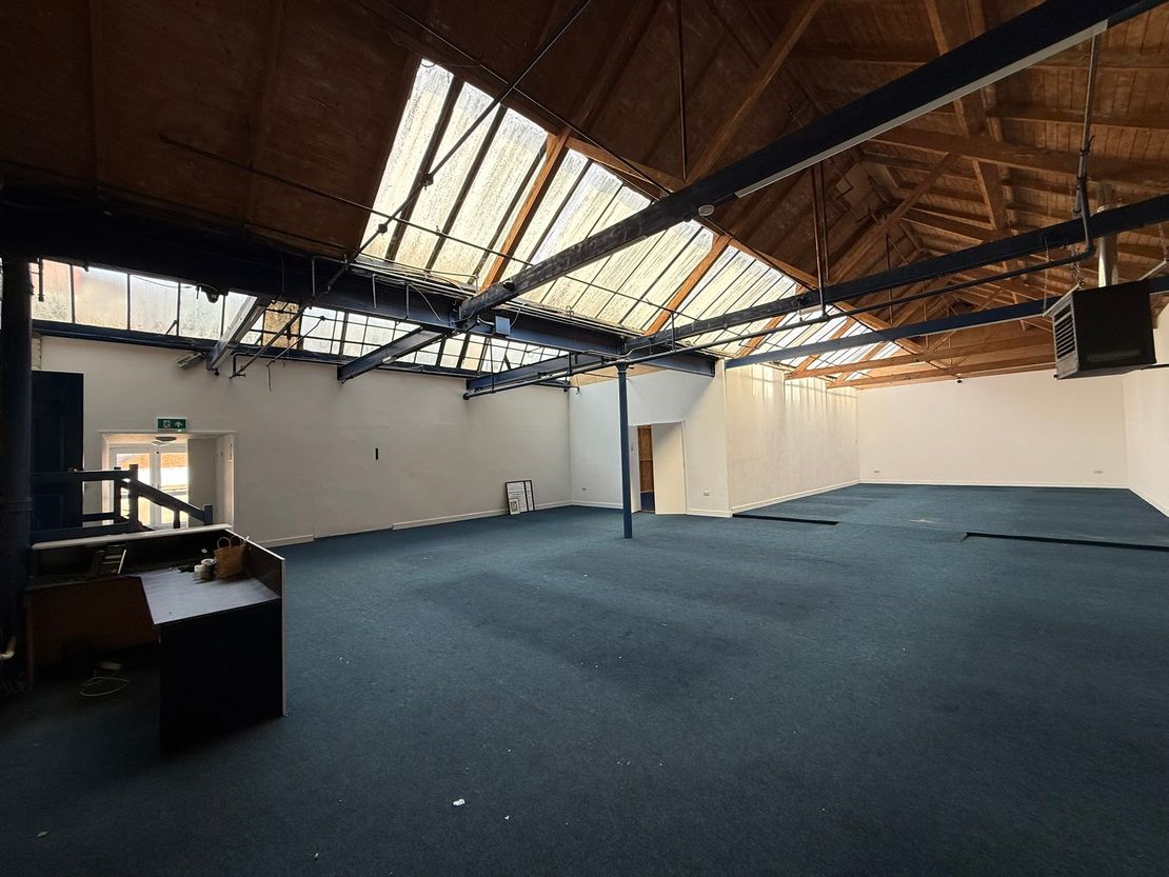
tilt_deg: +2.8
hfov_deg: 102.1
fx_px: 473
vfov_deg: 85.7
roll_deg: +2.1
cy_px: 438
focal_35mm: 14
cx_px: 584
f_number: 2.2
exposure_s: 1/212
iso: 64
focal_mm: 2.22
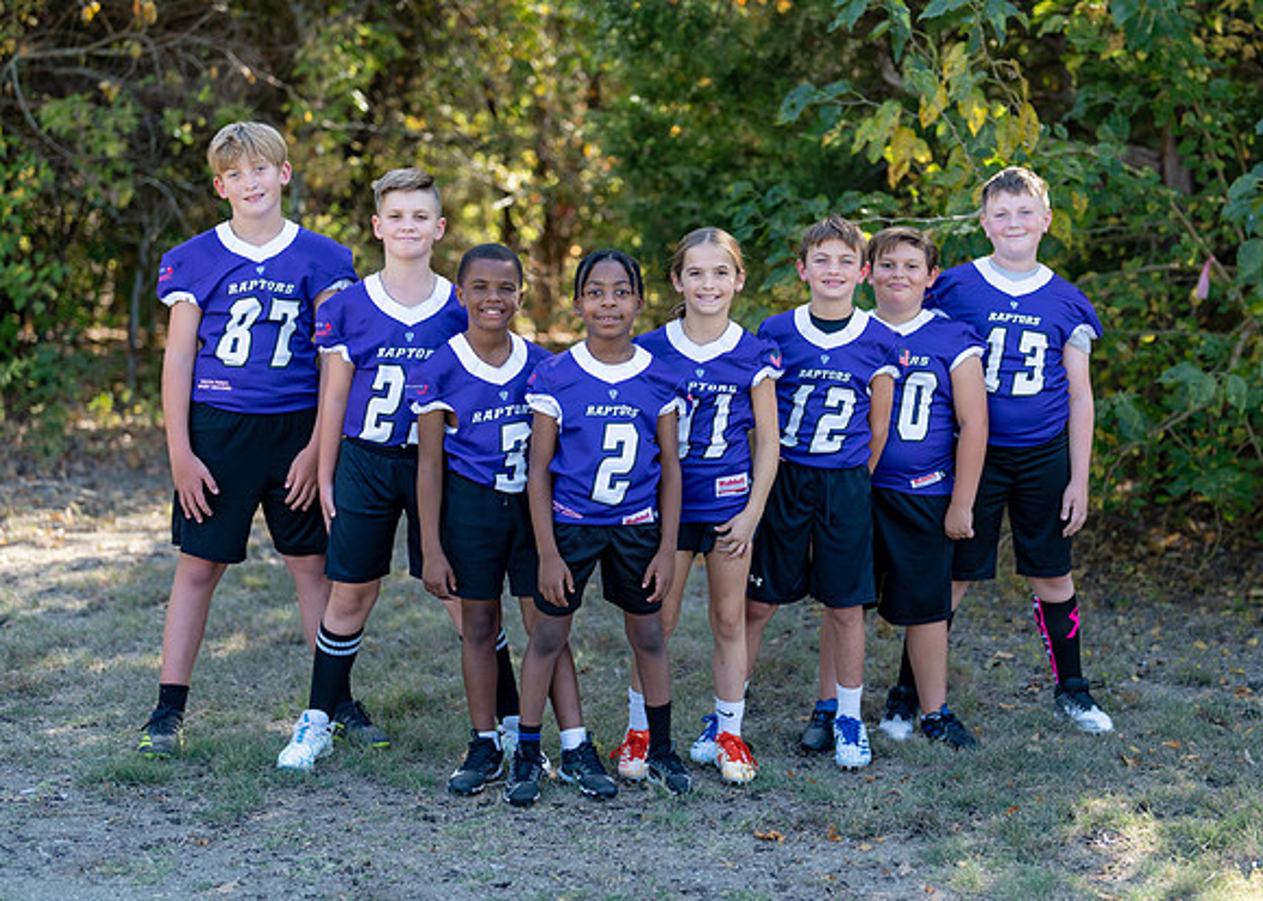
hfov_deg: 31.8
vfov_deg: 23.0
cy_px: 446
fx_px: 2211
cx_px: 737
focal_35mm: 62
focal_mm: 50
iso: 100
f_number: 1.6
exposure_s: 1/1000
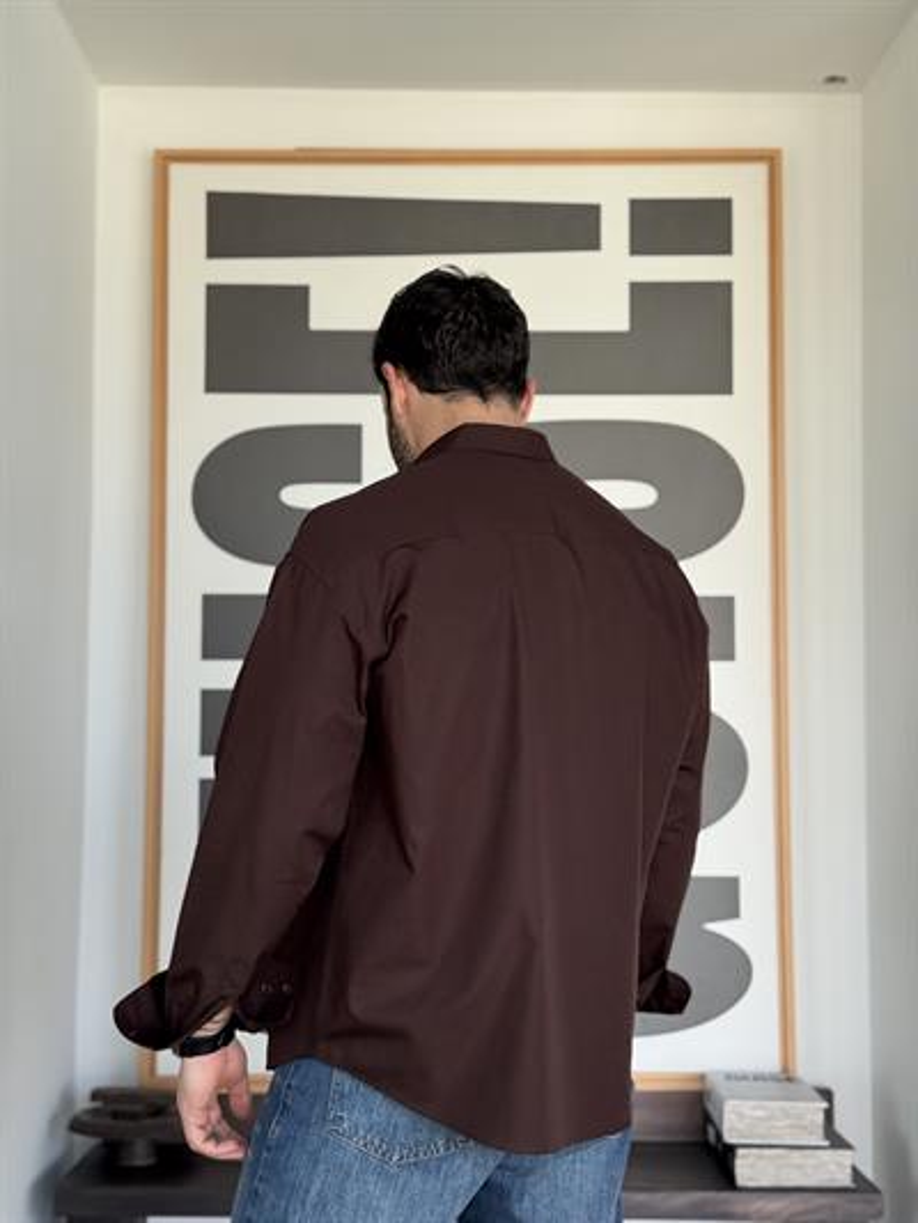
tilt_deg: +4.2
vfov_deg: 39.6
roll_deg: -0.5
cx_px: 459
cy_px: 612
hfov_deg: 30.3
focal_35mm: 48
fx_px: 1697
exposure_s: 1/231
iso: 80
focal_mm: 6.76
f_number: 1.78
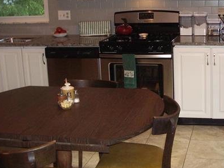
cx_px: 168
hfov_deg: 33.1
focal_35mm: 57
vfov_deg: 25.4
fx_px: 369
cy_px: 44
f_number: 2.6
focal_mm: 5.8
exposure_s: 1/60
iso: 200
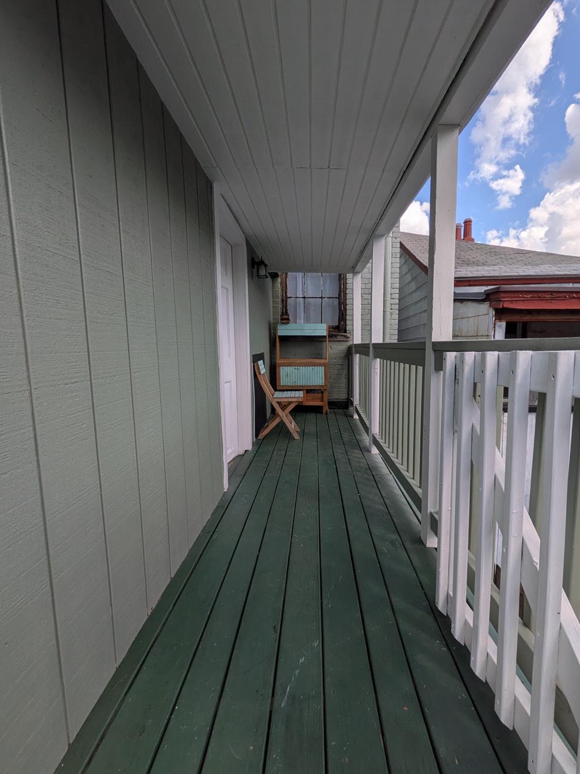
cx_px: 317
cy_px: 390
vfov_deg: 94.5
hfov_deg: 77.9
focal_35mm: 16
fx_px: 358
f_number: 2.2
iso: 46
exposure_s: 1/1266
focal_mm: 1.85
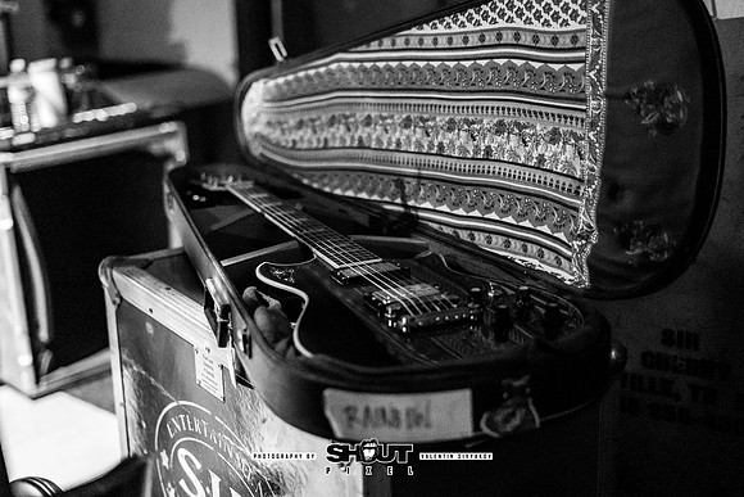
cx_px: 372
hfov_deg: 37.7
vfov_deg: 25.7
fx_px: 1090
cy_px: 248
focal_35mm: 53
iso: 3200
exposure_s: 1/200
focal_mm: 50
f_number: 2
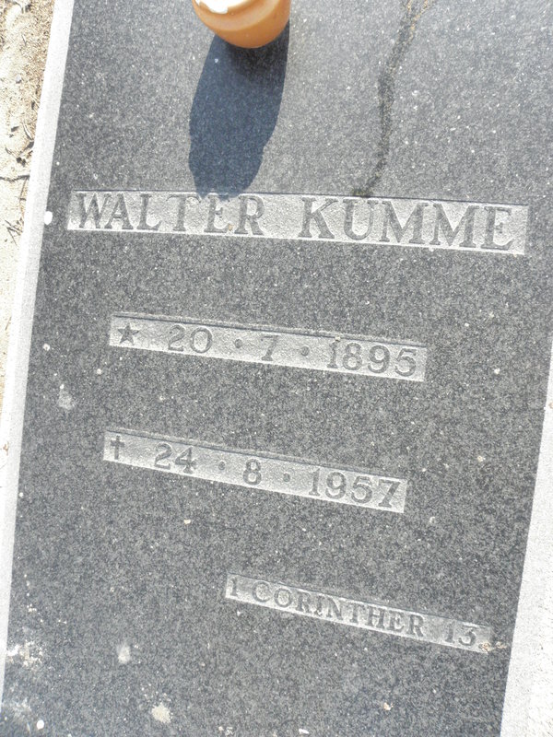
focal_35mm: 26
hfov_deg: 53.1
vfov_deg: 67.3
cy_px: 368
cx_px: 276
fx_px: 554
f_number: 5.6
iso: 200
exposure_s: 1/250
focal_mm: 4.6
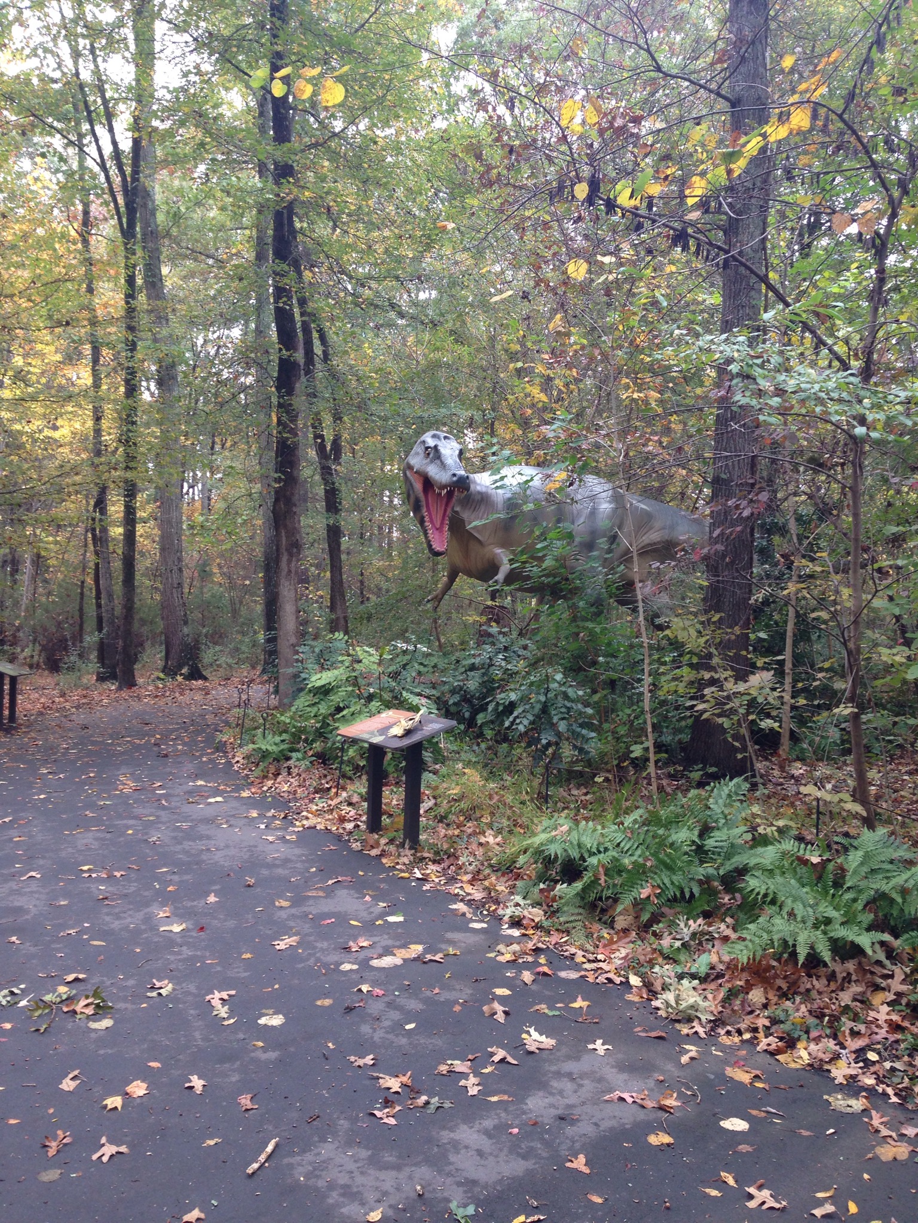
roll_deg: -2.8
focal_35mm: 33
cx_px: 459
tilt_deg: +1.7
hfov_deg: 42.9
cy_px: 612
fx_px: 1167
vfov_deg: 55.4
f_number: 2.4
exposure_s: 1/60
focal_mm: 4.12
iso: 64
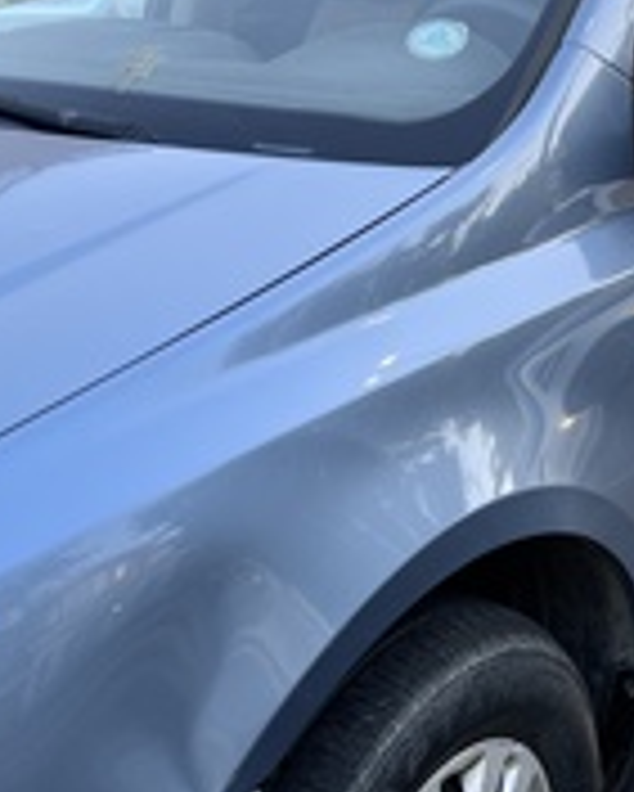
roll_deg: -2.0
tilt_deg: -17.9
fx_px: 1547
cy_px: 421
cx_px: 537
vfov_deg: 28.7
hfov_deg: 22.7
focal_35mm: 66
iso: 40
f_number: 1.5
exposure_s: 1/123
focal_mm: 5.7
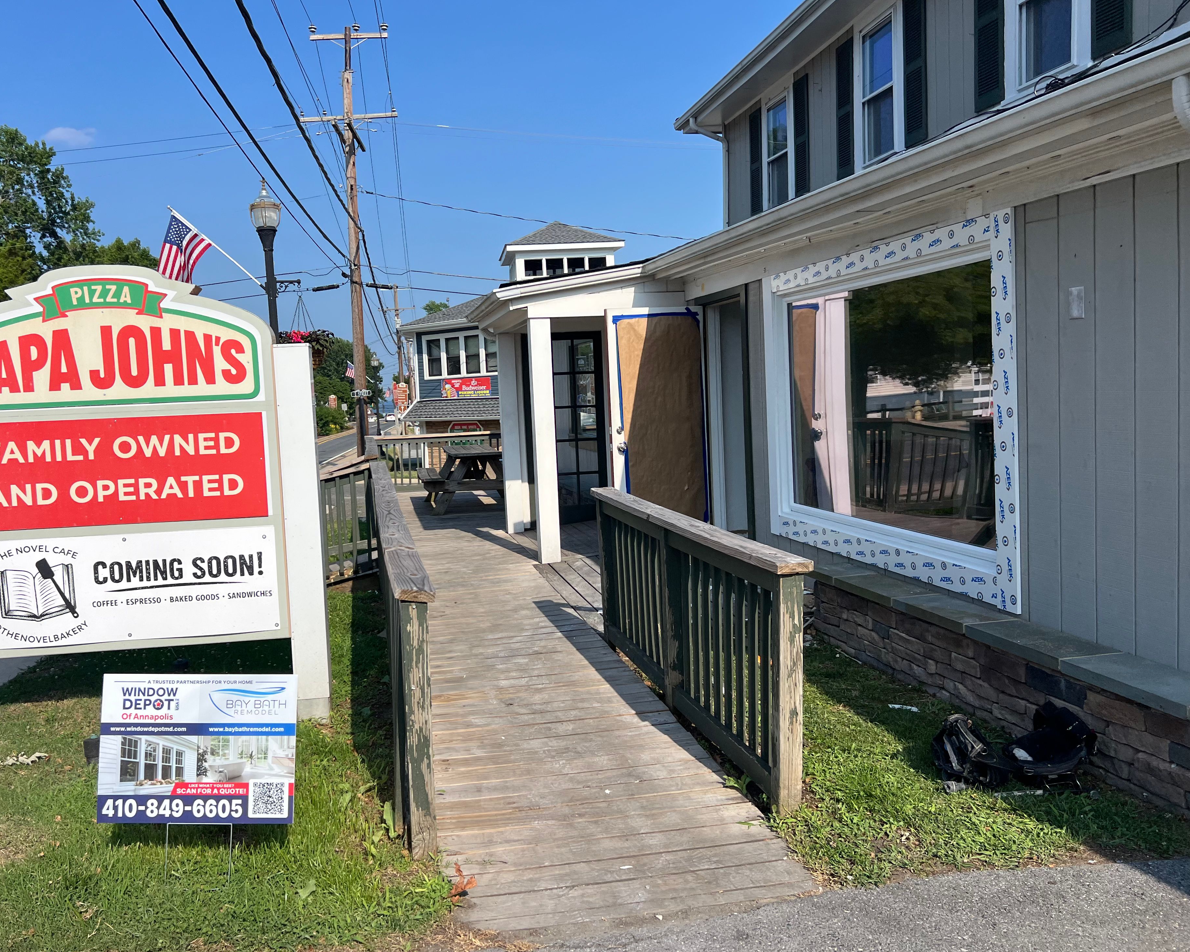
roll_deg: +0.3
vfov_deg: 51.5
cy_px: 471
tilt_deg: -3.9
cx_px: 534
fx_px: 986
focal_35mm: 28
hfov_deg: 62.1
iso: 50
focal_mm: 5.7
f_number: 1.5
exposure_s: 1/5882
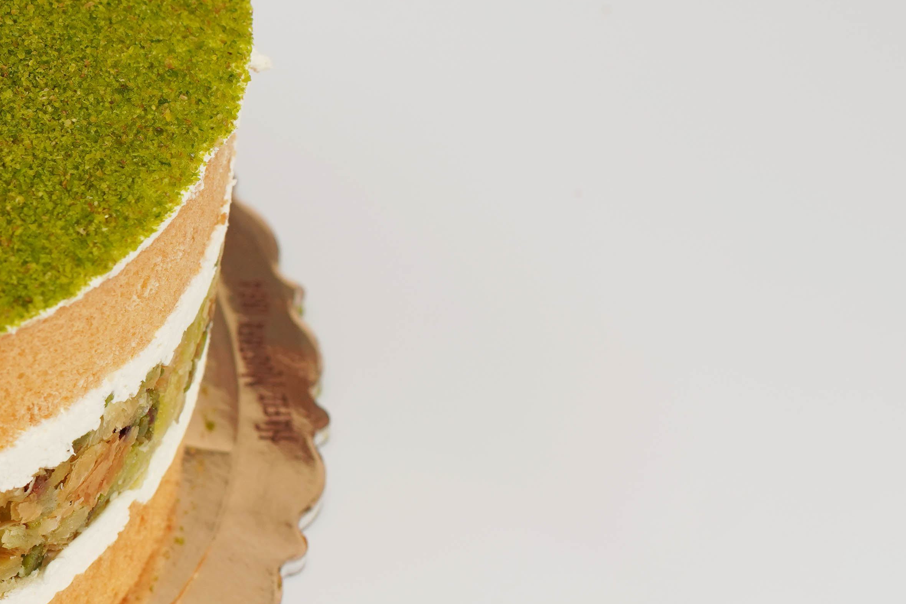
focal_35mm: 168
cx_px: -425
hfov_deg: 11.7
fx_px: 4228
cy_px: 226
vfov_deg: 8.2
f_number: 5.6
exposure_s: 1/100
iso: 250
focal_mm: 50
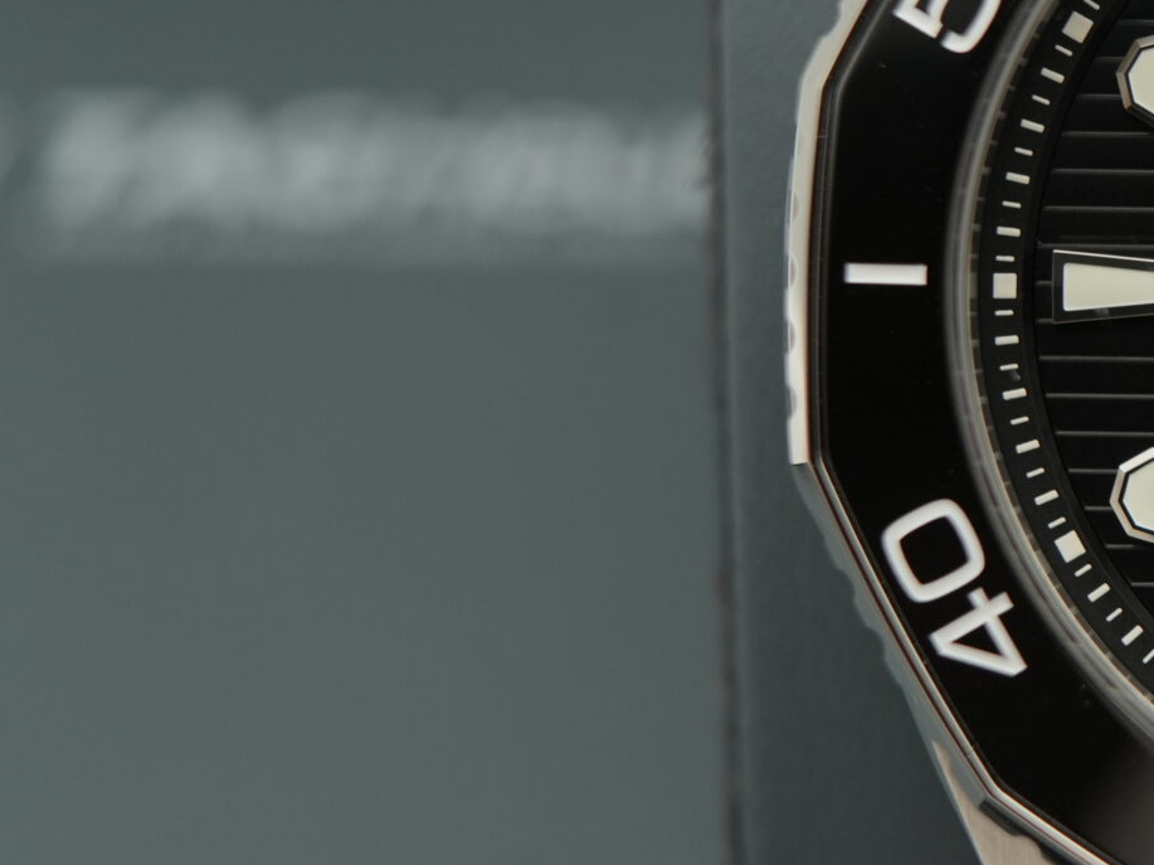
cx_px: 1535
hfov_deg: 19.2
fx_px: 3132
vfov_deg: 15.7
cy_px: 313
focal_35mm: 94
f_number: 5
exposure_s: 1/250
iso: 400
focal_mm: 35
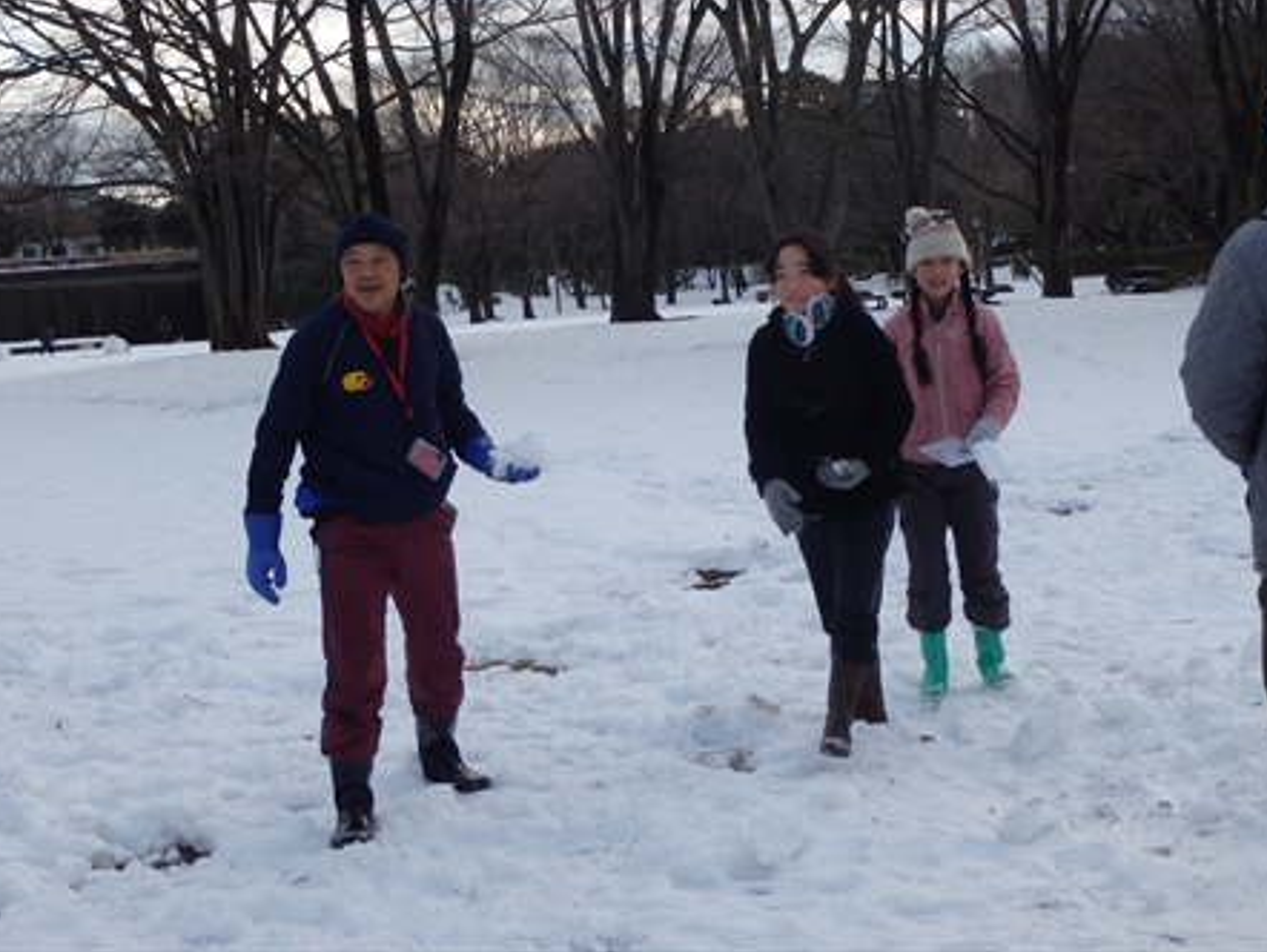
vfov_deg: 28.0
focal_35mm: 52
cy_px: 417
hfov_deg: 36.8
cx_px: 625
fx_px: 1904
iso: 125
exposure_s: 1/200
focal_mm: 8.3
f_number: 4.9
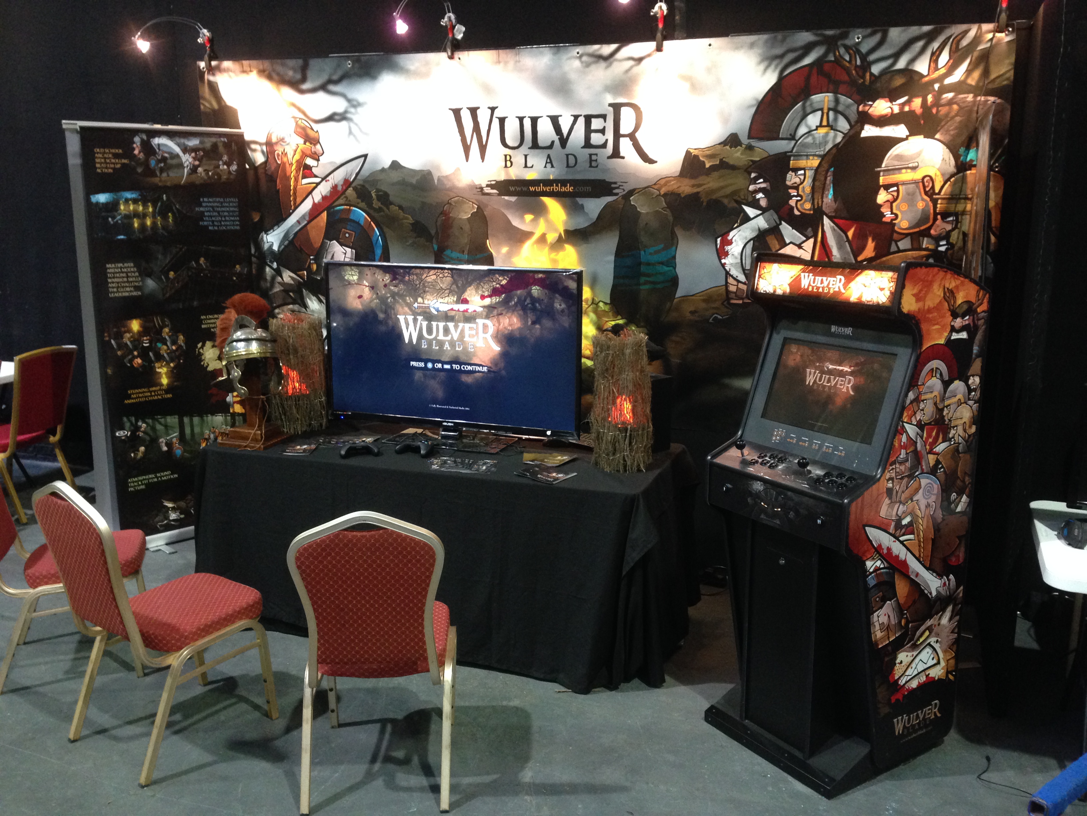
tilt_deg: -11.6
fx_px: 1036
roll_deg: -0.4
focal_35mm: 33
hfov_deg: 55.4
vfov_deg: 42.9
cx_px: 544
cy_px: 408
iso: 250
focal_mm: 4.12
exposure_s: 1/20
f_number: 2.4
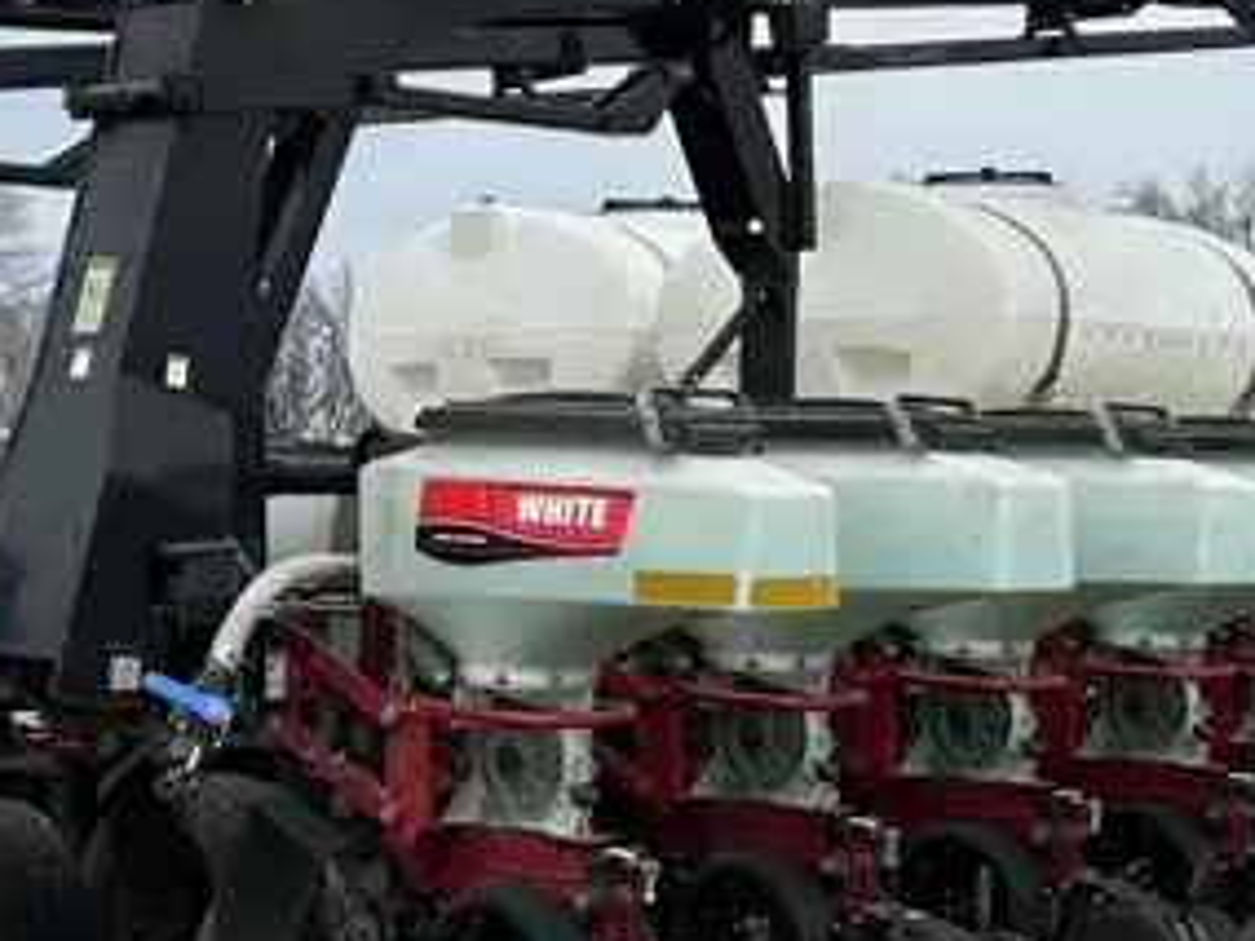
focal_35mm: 88
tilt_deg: -2.7
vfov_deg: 16.8
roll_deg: -0.4
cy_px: 499
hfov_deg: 22.2
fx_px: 3190
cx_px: 734
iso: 50
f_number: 1.5
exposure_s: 1/2994
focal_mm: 5.7
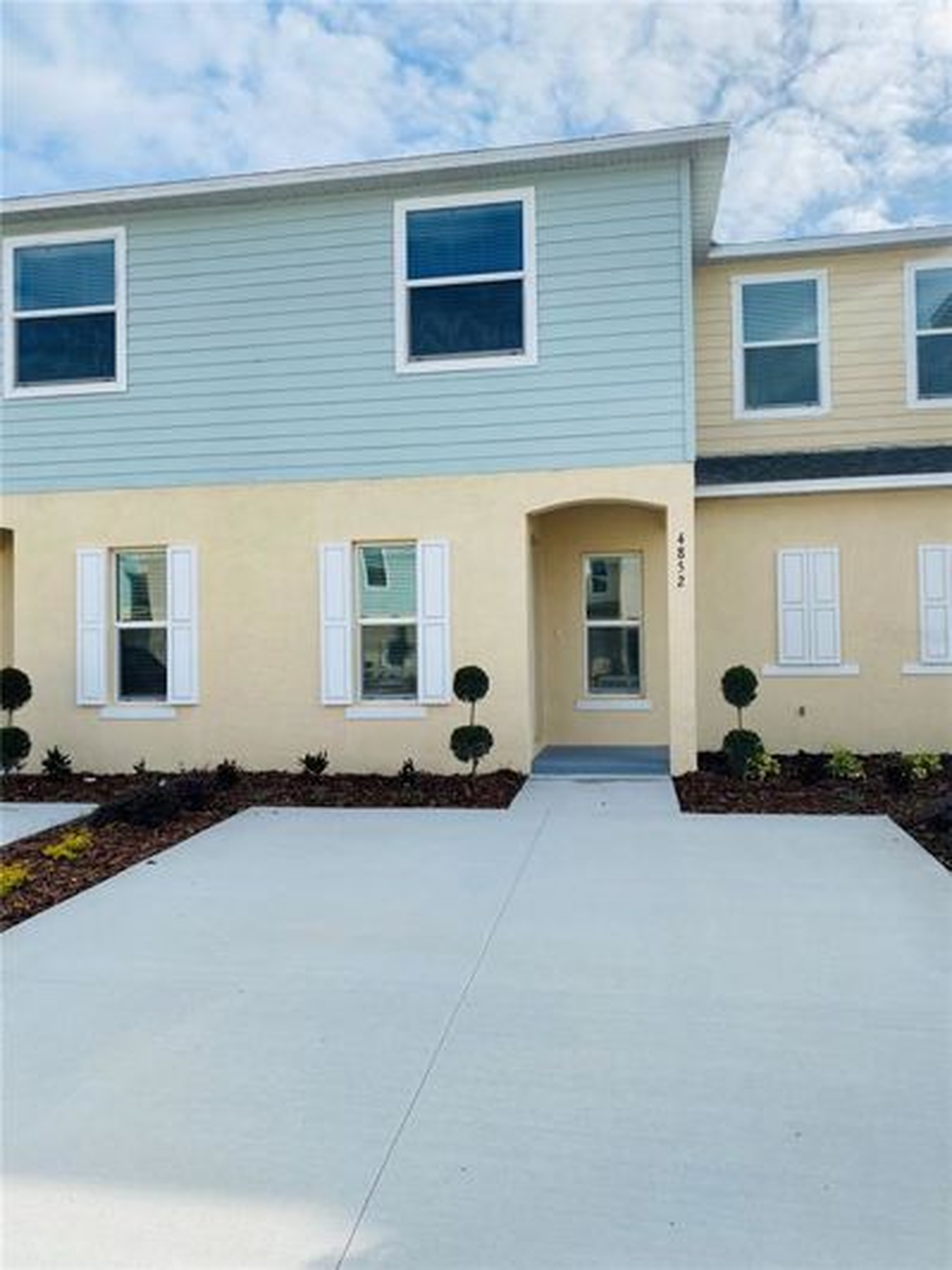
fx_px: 953
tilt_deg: +2.0
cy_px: 635
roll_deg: -0.8
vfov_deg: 67.3
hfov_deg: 53.1
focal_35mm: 26
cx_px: 476
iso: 32
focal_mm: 4.25
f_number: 1.8
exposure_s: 1/2571
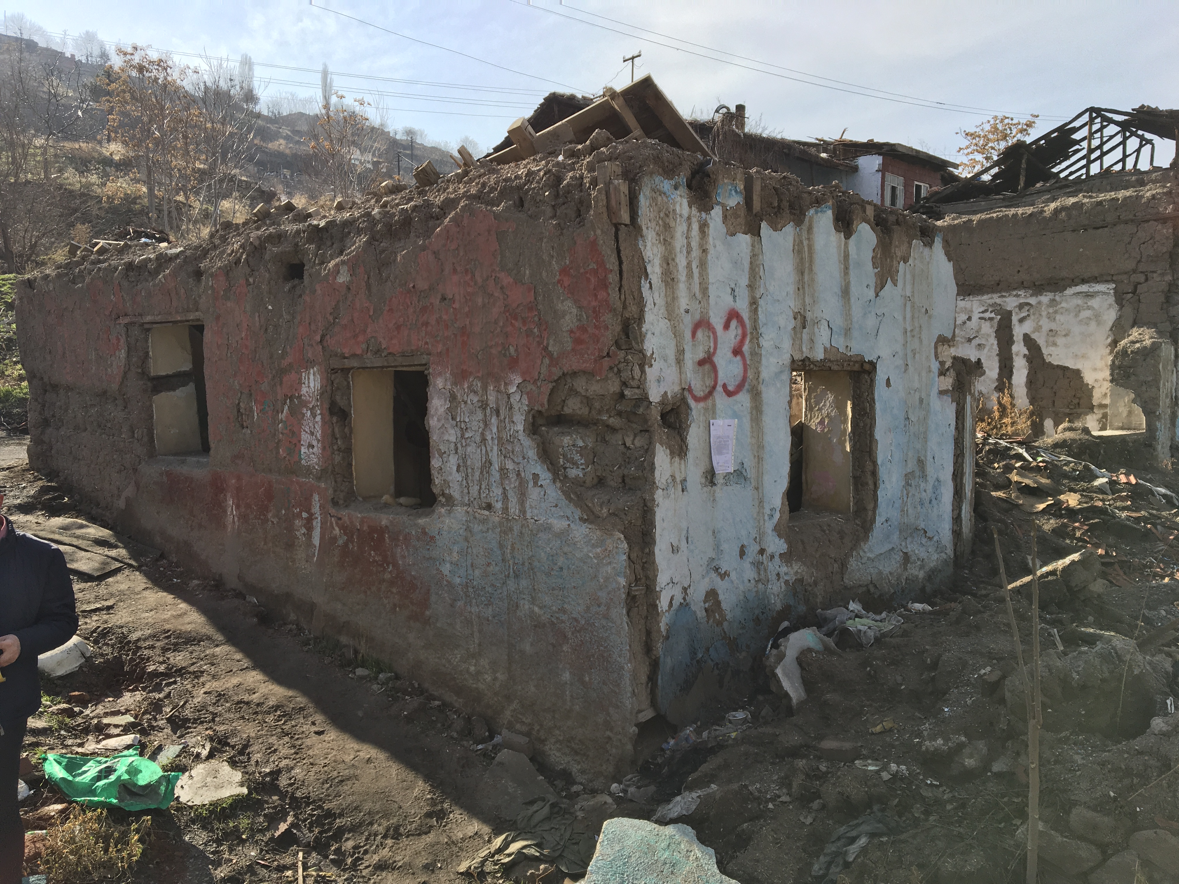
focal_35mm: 29
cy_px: 442
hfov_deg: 61.7
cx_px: 590
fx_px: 988
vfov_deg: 48.2
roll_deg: -0.4
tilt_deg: -9.7
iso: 25
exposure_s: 1/1115
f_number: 2.2
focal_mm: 4.15
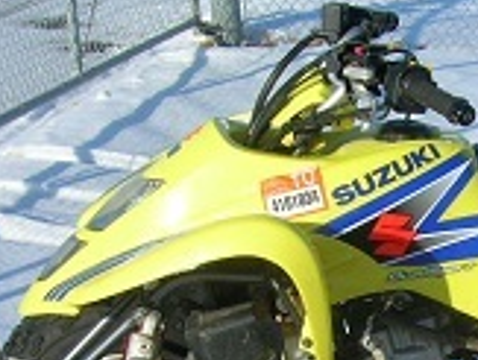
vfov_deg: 13.9
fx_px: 1439
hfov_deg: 18.4
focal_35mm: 104
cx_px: 469
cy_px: 423
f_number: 4.9
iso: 50
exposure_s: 1/424
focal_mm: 5.7
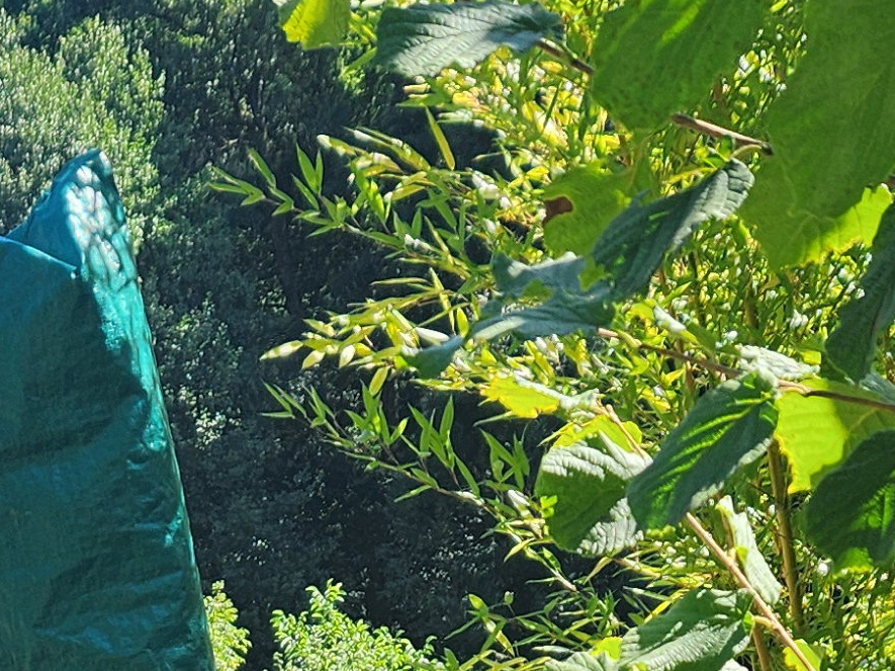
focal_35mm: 104
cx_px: 208
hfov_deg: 18.8
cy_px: 1598
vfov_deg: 11.7
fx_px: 2688
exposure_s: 1/480
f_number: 1.8
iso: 20
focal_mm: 5.4
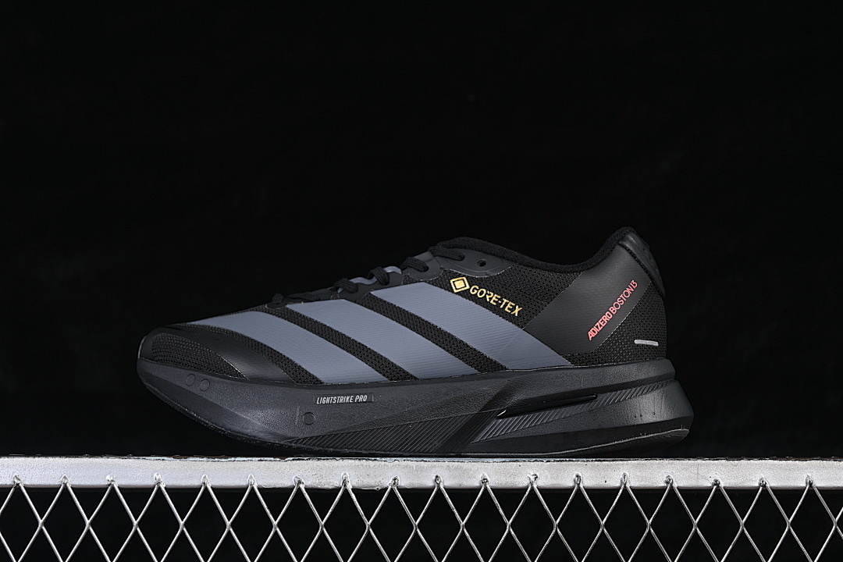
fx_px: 1756
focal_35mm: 75
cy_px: 281
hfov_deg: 27.0
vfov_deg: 18.2
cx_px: 422
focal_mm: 50
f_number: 6.3
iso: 160
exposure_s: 1/60
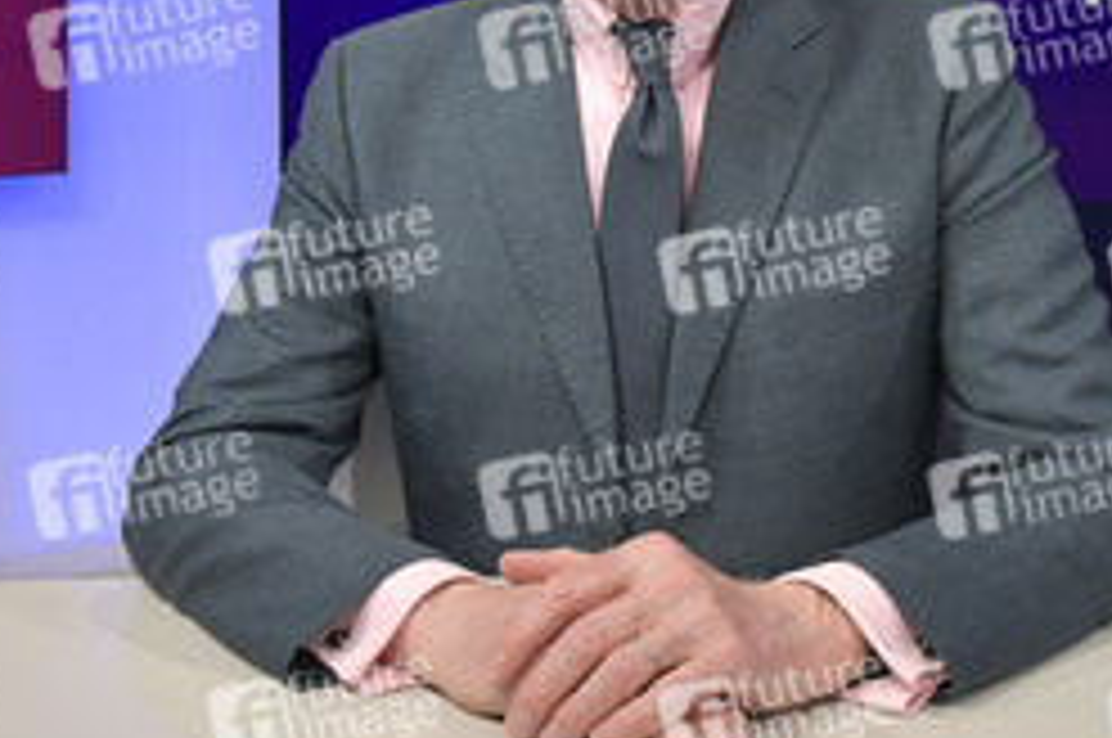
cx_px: 655
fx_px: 1635
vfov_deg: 25.0
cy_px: 148
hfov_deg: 37.4
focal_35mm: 53
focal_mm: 29
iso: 2500
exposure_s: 1/250
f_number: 6.3
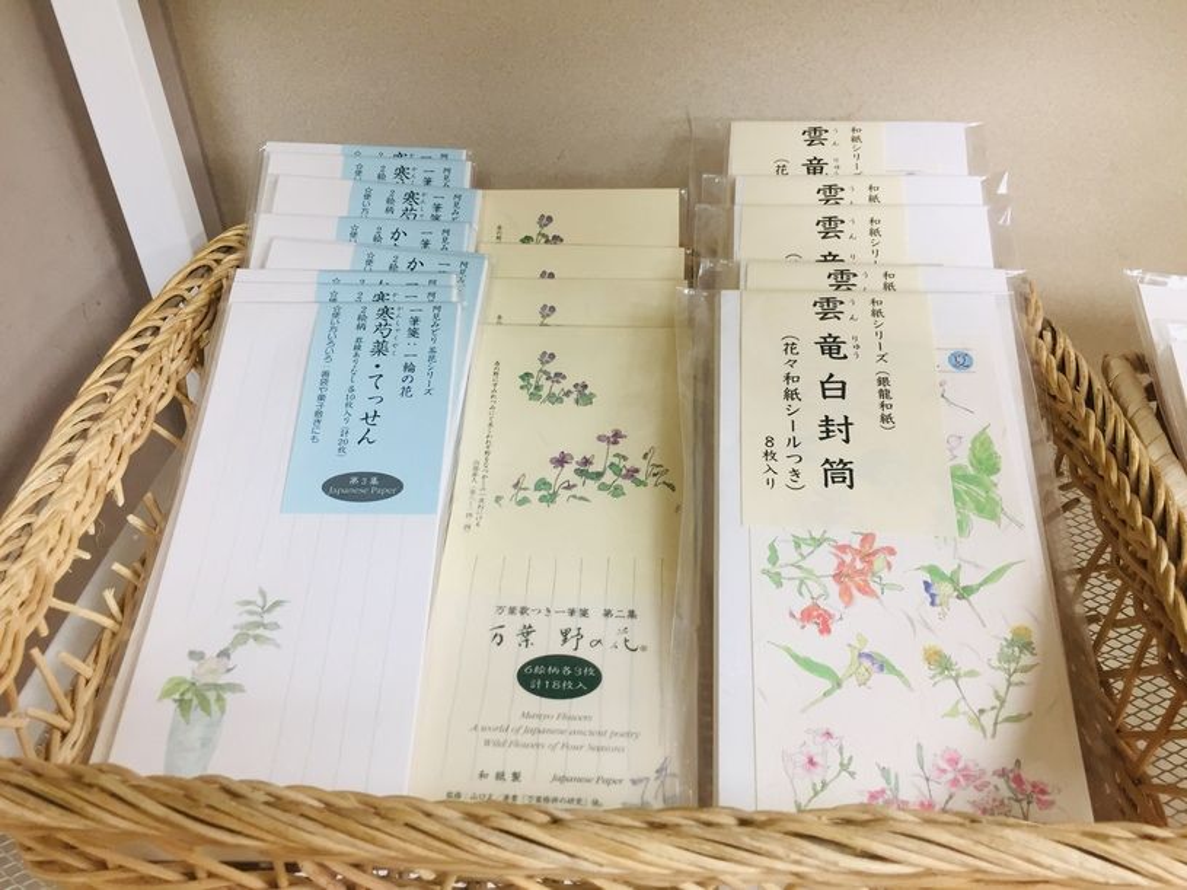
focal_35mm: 29
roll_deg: +0.8
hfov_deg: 61.7
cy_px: 445
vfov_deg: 48.2
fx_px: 994
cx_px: 594
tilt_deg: -39.3
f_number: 2.2
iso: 64
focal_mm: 4.15
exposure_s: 1/30
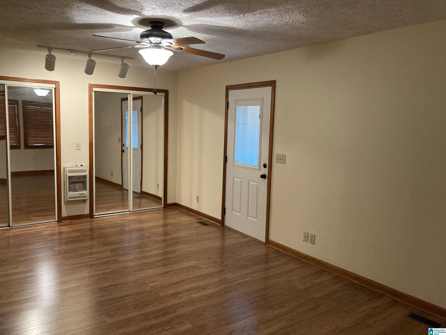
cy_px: 168
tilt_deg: -6.8
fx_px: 361
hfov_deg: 63.4
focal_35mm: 28
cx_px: 223
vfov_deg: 49.7
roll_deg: -2.6
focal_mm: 3.99
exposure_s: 1/60
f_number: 1.8
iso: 250
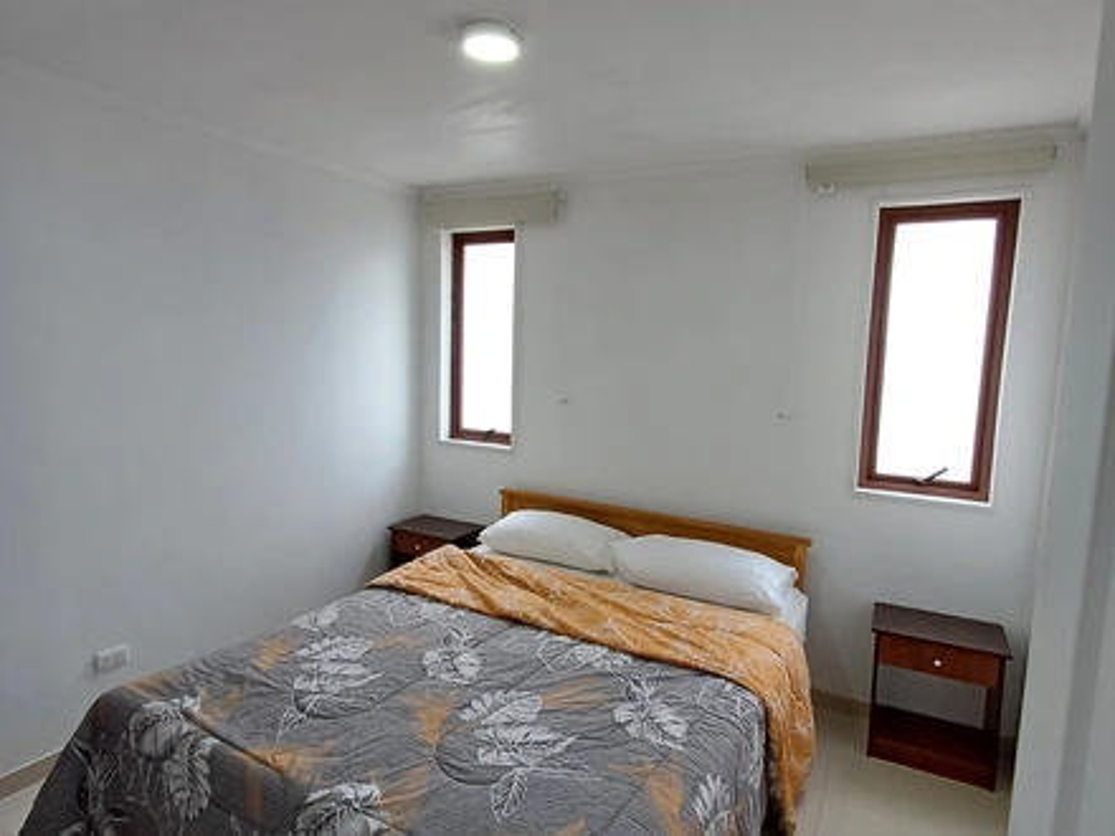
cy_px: 418
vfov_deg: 78.1
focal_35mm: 16
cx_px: 558
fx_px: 515
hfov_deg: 94.5
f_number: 2.2
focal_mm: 1.64
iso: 100
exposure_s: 1/50
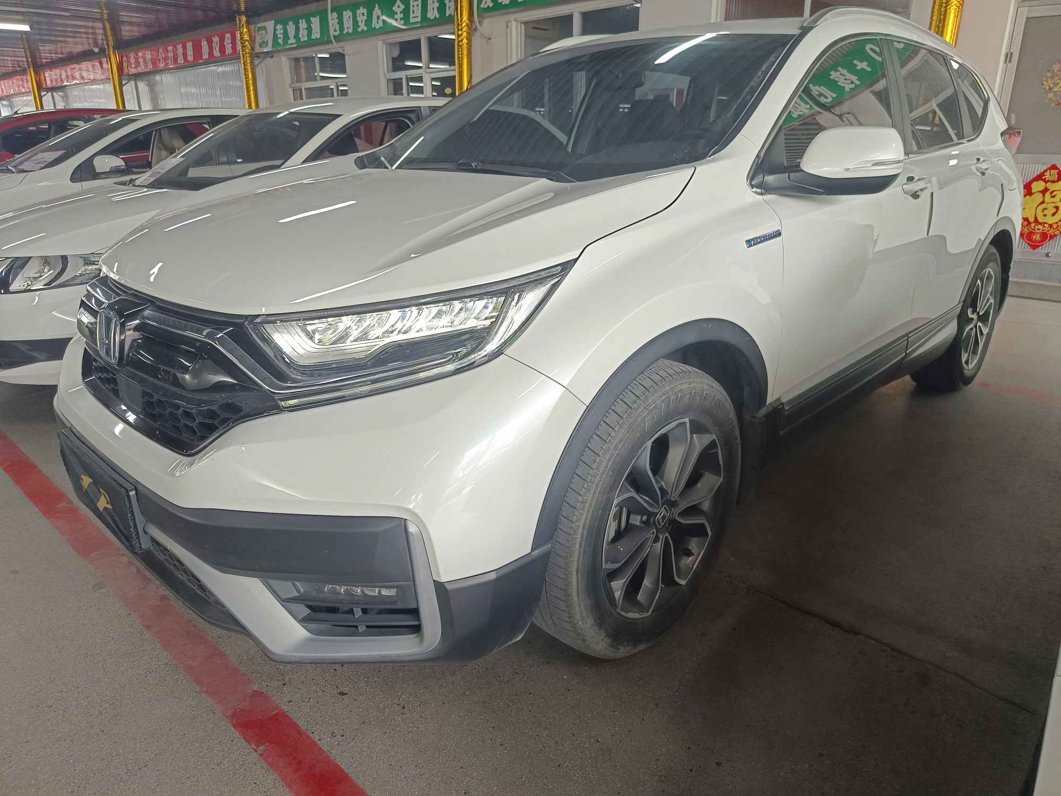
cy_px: 398
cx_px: 530
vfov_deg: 58.9
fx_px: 705
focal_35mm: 23
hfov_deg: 73.9
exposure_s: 1/100
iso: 484
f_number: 1.88
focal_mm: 5.59
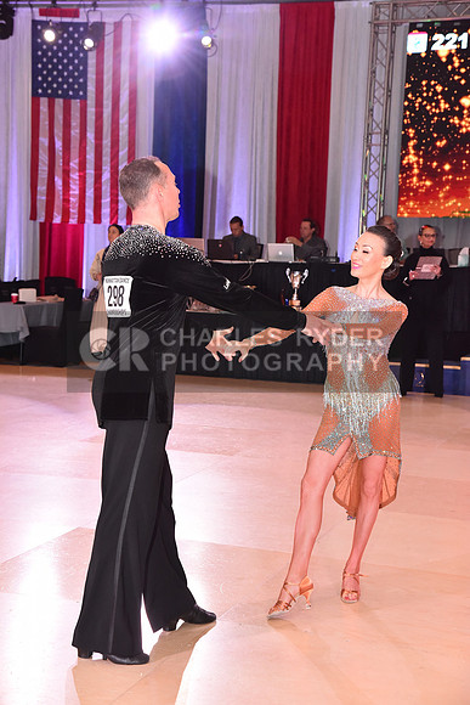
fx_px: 1468
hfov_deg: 18.2
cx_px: 235
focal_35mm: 75
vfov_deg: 27.0
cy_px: 352
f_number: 7.1
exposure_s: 1/250
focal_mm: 75
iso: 2500
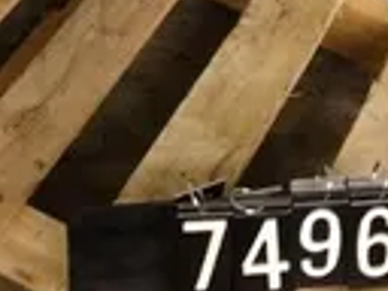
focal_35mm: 109
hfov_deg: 18.0
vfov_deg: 13.0
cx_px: 142
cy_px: -127
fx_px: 1222
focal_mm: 4.28
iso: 200
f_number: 2.4
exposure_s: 1/20
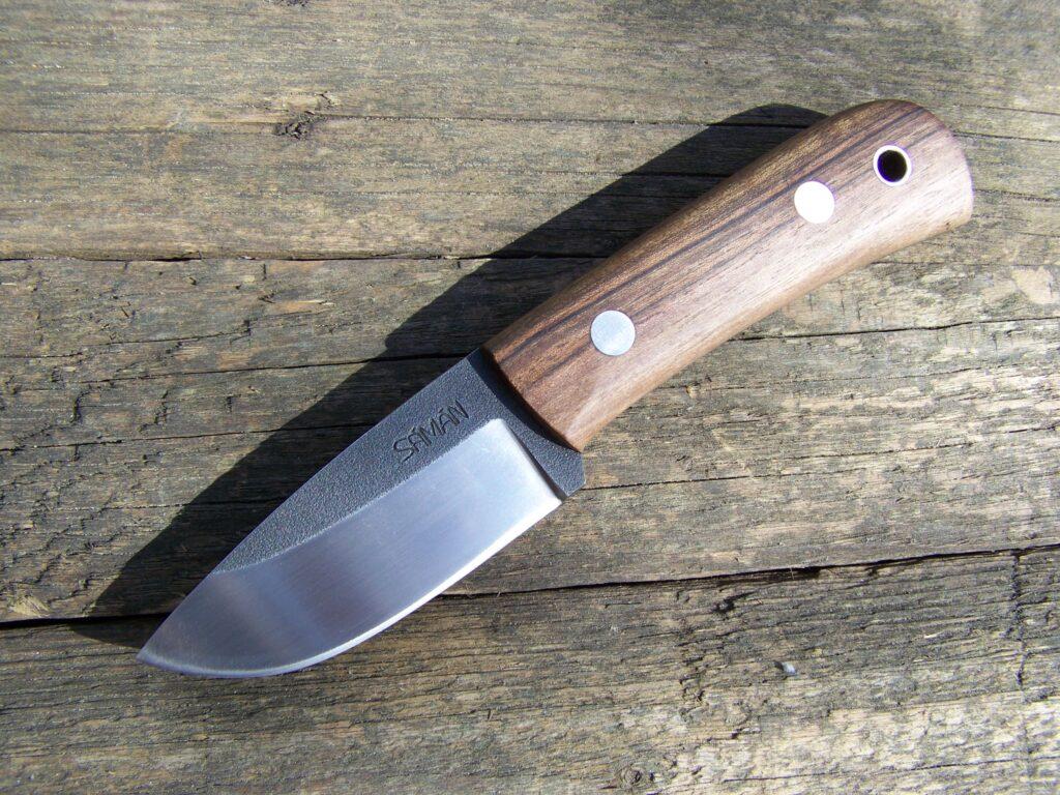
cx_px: 530
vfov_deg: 37.7
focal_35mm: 38
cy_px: 398
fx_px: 1164
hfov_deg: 49.0
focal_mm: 6.3
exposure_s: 1/320
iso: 64
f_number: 4
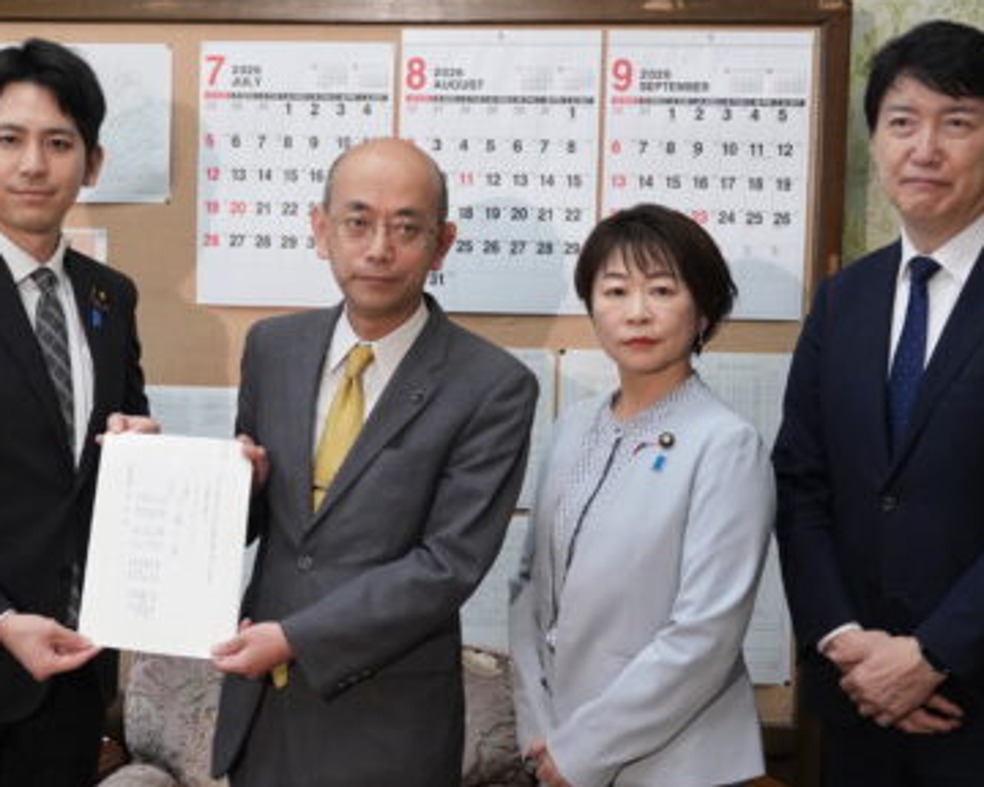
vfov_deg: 22.5
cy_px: 380
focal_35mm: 68
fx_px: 1980
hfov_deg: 27.7
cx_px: 317
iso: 3200
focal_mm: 34
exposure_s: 1/125
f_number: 5.6
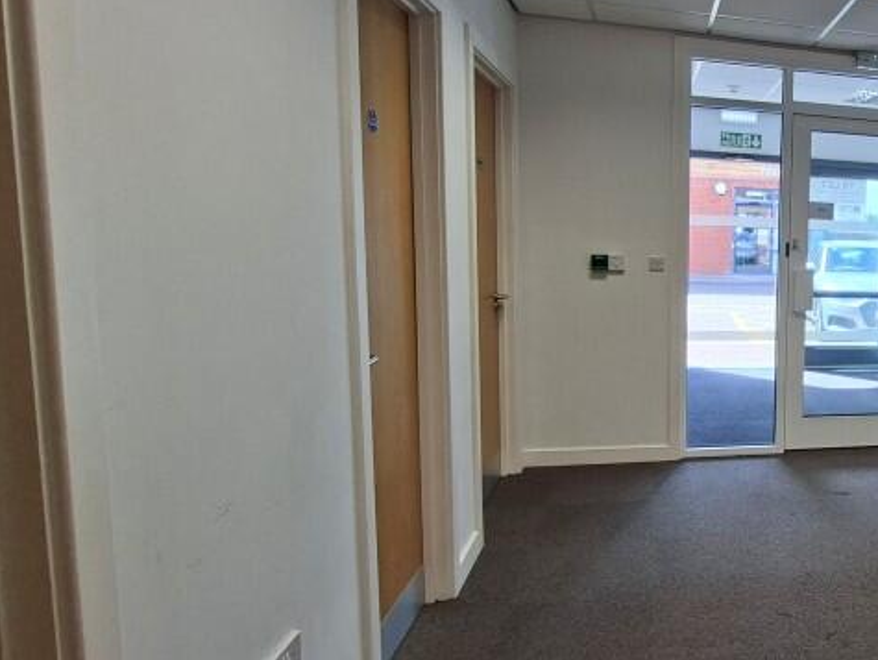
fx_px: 711
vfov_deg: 49.8
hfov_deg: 50.8
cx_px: 882
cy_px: 307
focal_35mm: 28
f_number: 2.2
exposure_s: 1/100
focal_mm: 1.74
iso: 50
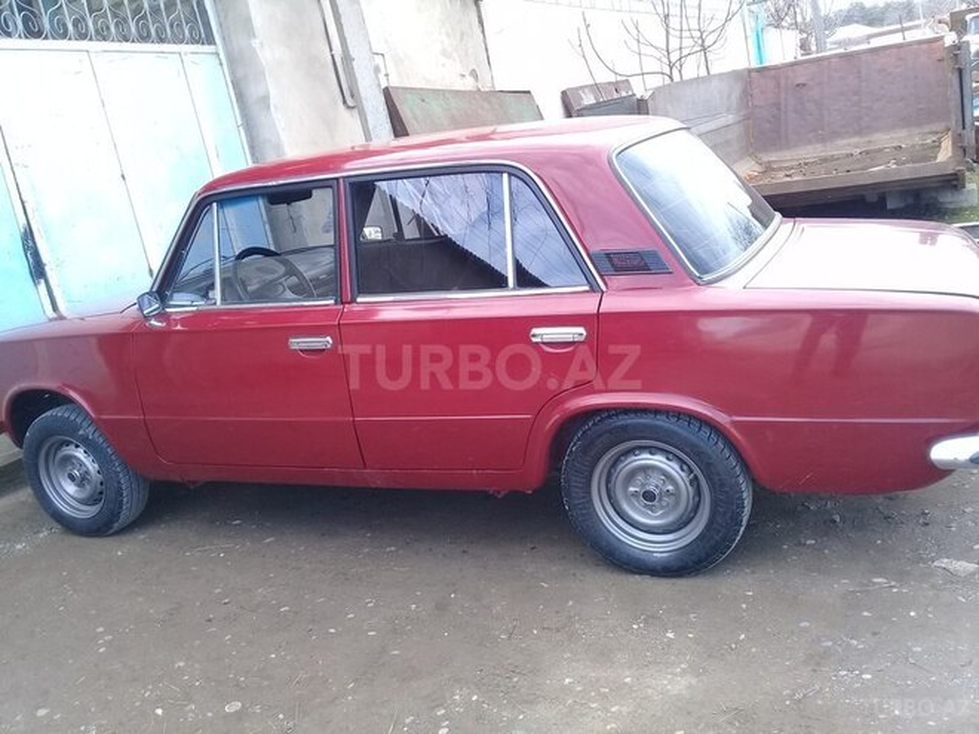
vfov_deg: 45.4
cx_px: 490
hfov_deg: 58.4
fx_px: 877
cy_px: 367
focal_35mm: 31
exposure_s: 1/114
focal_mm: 3.3
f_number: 2.2
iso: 50
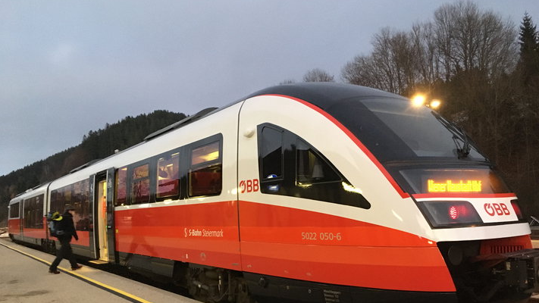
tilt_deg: +2.3
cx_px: 271
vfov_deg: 36.5
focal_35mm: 32
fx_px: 457
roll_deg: +2.0
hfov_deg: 61.0
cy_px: 188
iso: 400
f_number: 2.2
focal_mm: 4.15
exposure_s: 1/17
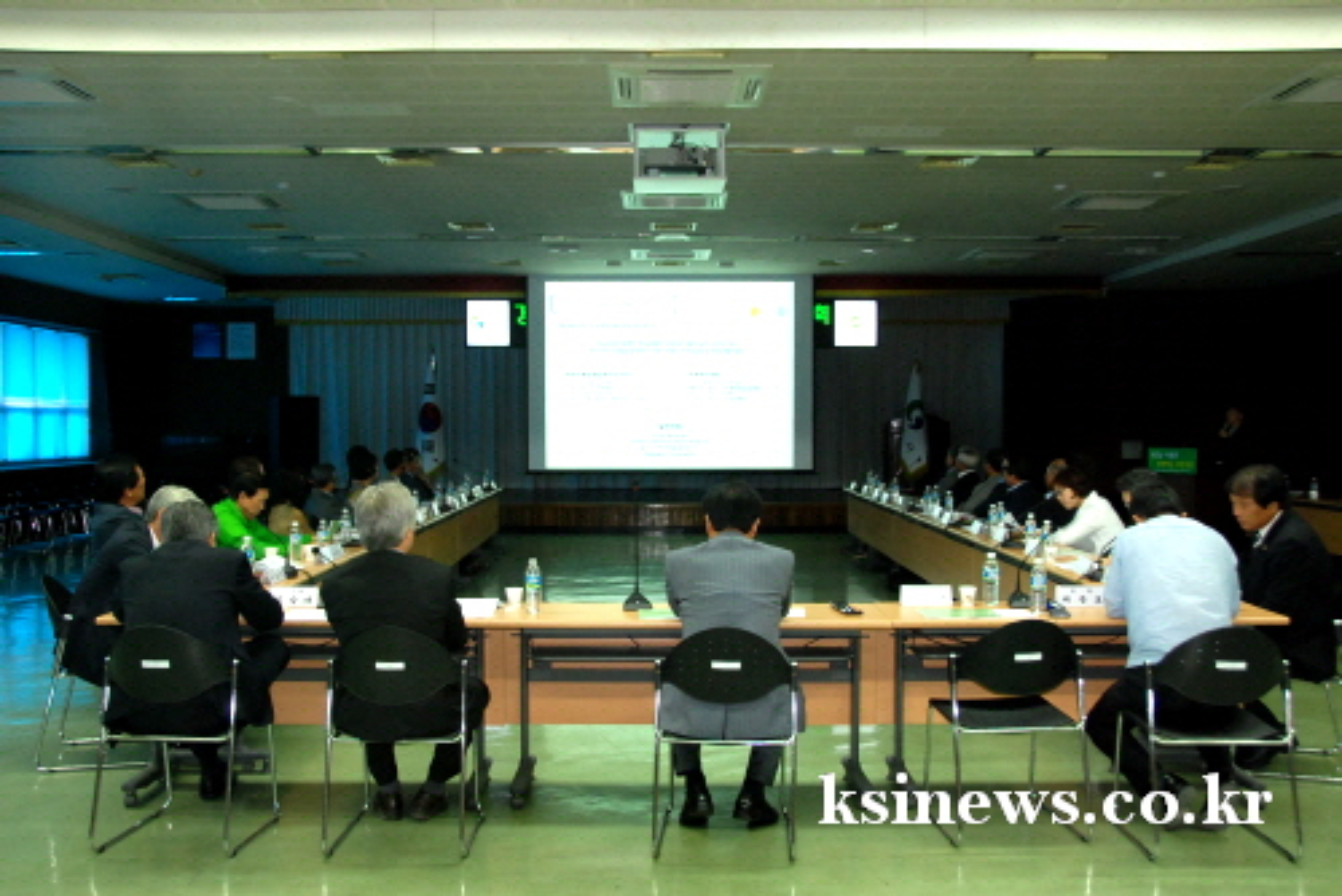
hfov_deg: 57.2
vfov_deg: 40.0
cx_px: 671
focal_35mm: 33
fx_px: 1231
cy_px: 448
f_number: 5
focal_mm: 22
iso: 800
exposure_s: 1/60
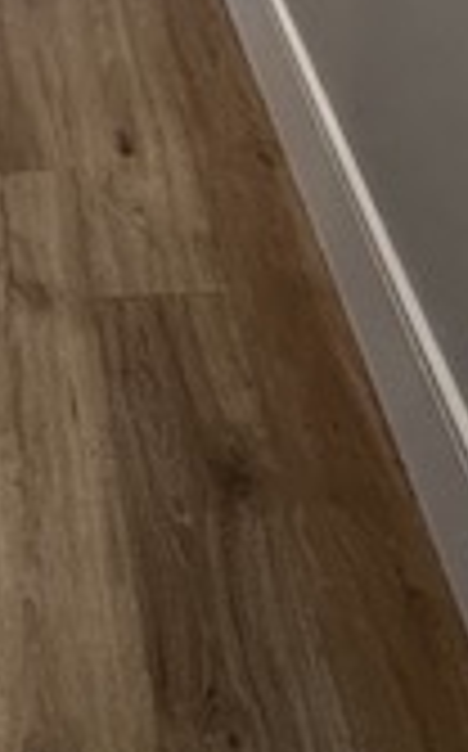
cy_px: -423
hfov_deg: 19.3
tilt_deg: -8.6
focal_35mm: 66
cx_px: 40
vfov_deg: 23.6
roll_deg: +2.2
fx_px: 1350
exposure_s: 1/120
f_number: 1.8
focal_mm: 1.57
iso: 125
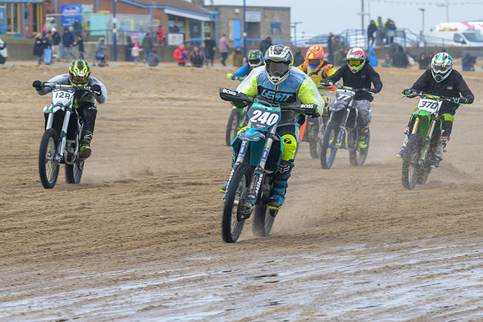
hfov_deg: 6.2
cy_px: 176
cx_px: 232
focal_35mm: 333
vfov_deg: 4.1
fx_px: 4465
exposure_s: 1/250
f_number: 8
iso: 220
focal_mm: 200
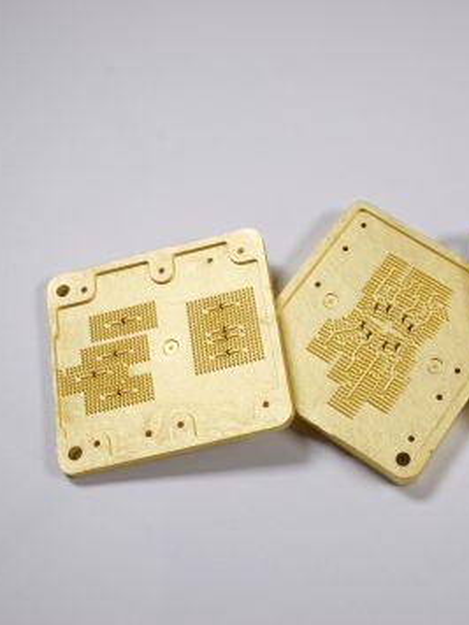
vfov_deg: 35.5
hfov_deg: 26.7
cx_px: 353
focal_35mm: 54
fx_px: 976
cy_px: 312
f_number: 22
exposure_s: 1/60
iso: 640
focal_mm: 20
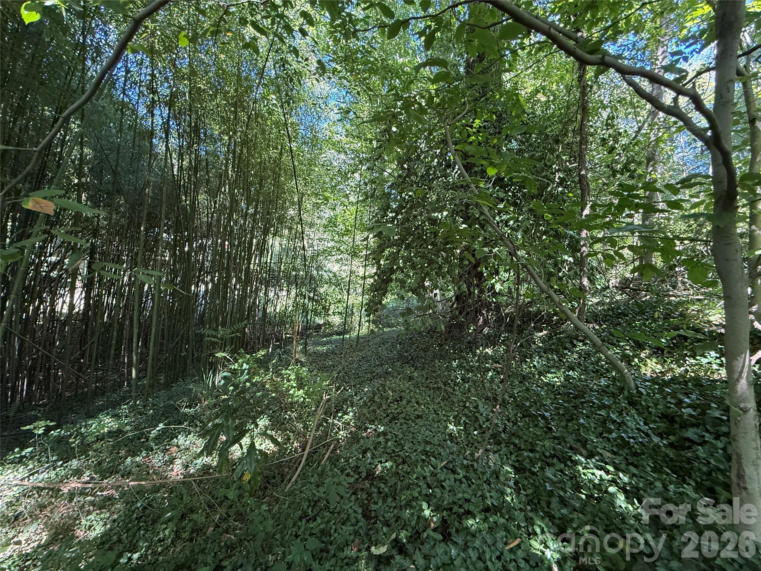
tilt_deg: +2.5
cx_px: 380
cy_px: 286
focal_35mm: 14
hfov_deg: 102.1
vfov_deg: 85.7
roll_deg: -2.9
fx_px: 308
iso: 320
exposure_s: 1/99
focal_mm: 2.22
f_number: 2.2
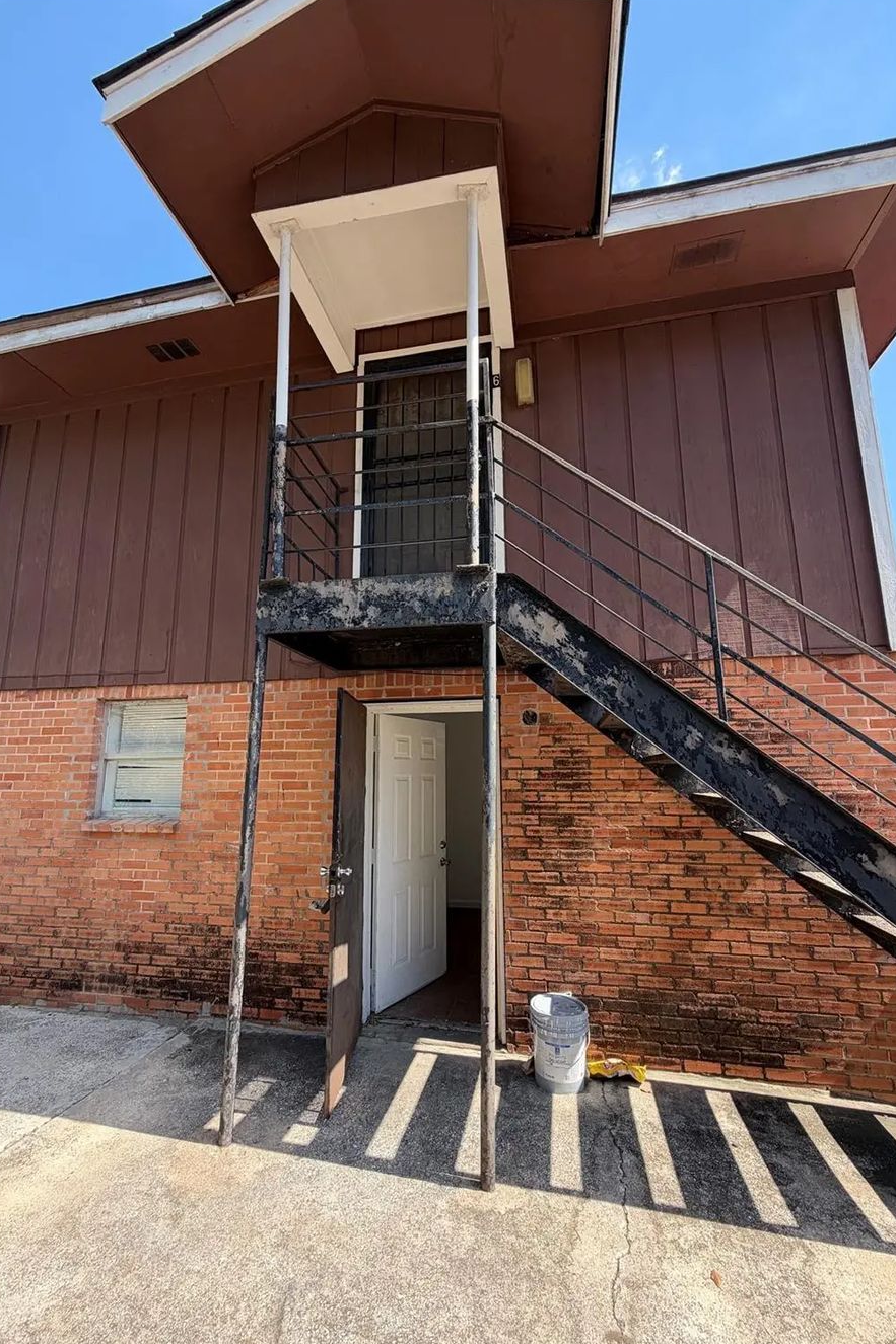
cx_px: 445
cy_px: 681
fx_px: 560
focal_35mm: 15
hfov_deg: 77.3
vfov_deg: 100.4
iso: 64
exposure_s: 1/458
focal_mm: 2.22
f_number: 2.2
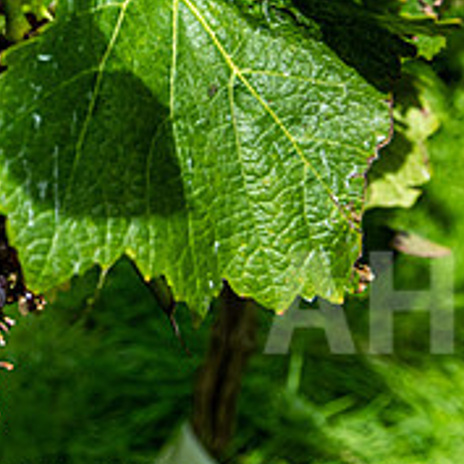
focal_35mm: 67
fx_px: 1016
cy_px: 20
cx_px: -89
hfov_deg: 23.6
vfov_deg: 24.7
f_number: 5.6
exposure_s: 1/500
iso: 200
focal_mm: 24
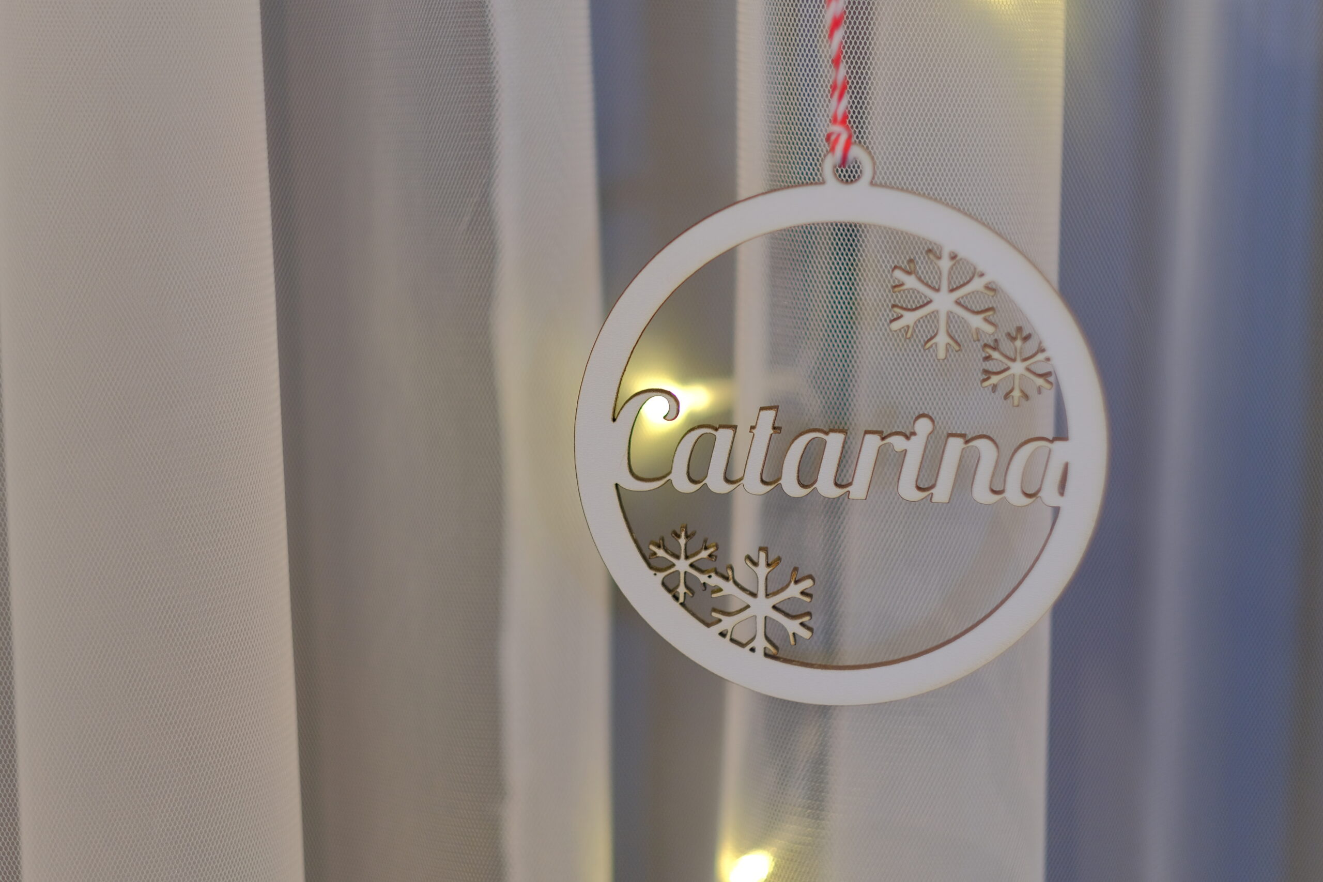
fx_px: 3087
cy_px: 441
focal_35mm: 84
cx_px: 662
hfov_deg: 24.2
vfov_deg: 16.3
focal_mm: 56
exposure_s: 1/125
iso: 400
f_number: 1.2
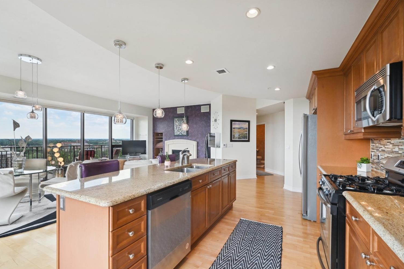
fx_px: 168
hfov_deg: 100.3
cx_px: 211
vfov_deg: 77.2
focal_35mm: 15
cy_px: 143
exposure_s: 1/60
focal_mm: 14
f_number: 11
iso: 400
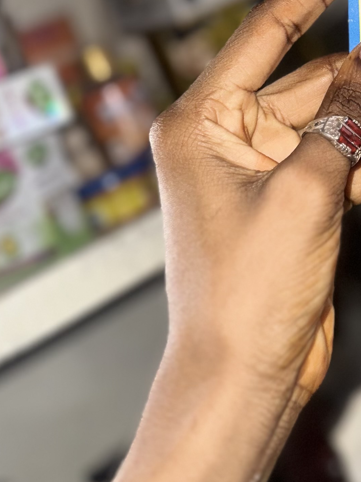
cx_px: 461
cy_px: -33
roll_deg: +22.5
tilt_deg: +0.4
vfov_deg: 26.6
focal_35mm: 68
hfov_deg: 20.0
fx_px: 946
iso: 64
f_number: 1.78
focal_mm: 6.86
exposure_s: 1/33
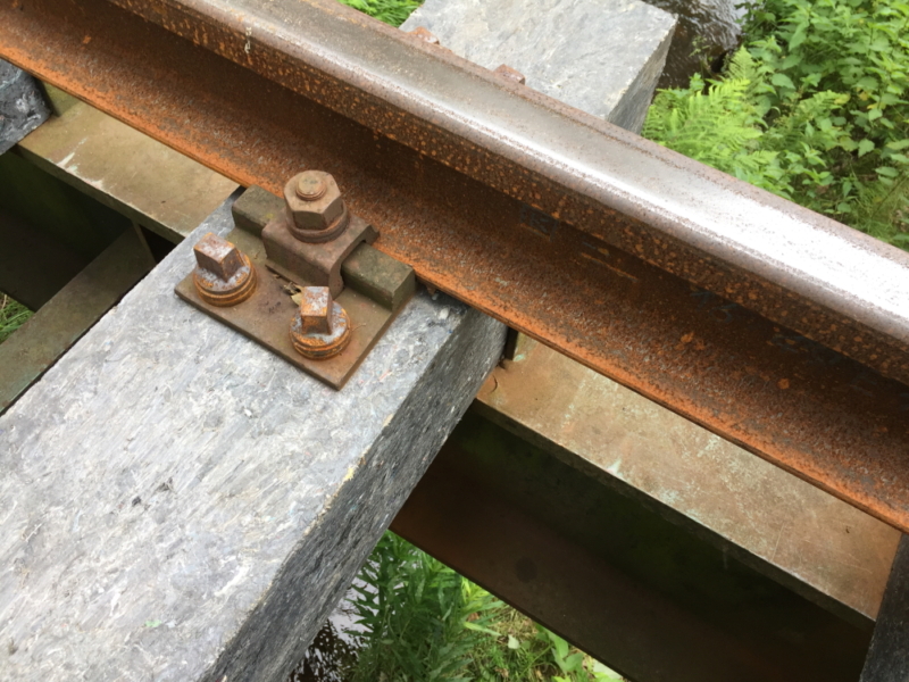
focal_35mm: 29
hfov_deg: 61.7
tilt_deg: -58.9
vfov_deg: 48.2
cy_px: 341
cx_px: 454
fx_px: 762
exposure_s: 1/120
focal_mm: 4.15
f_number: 2.2
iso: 32
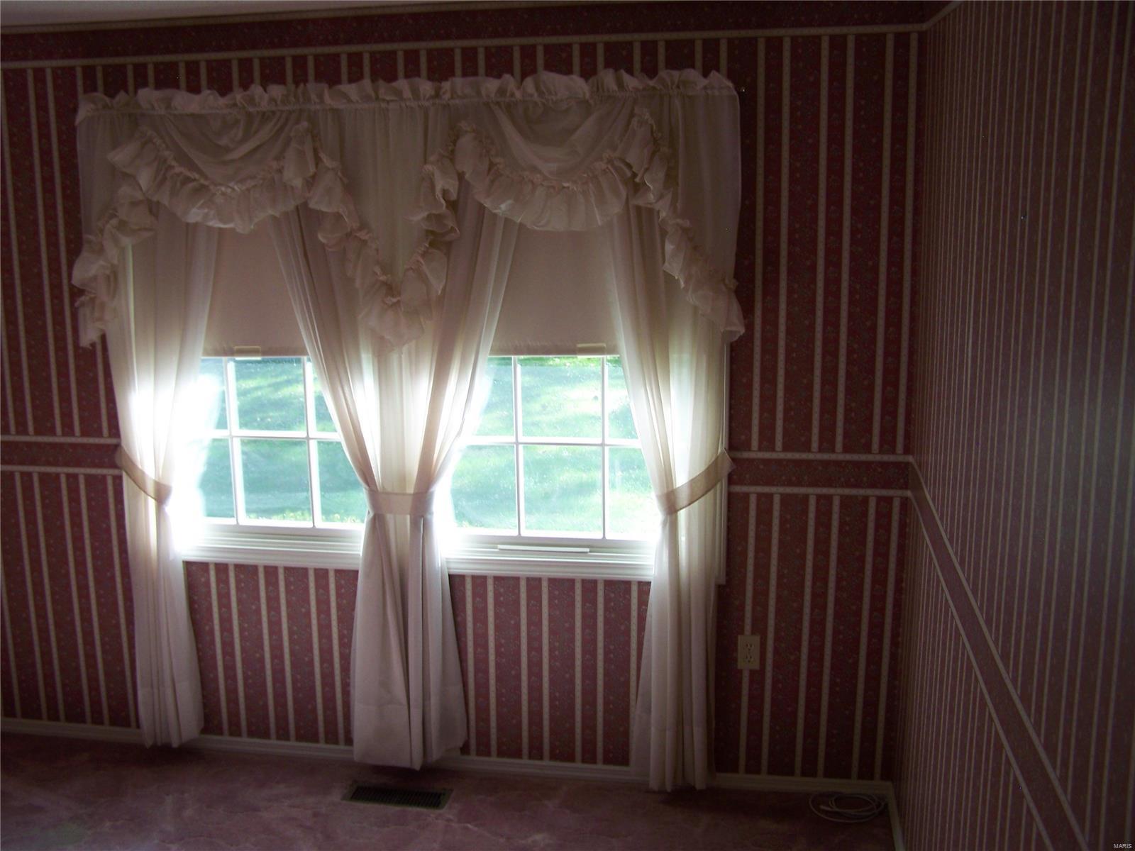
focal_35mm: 38
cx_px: 568
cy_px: 426
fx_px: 1246
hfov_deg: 49.0
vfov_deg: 37.7
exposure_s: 1/80
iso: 64
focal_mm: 6.3
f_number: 2.8
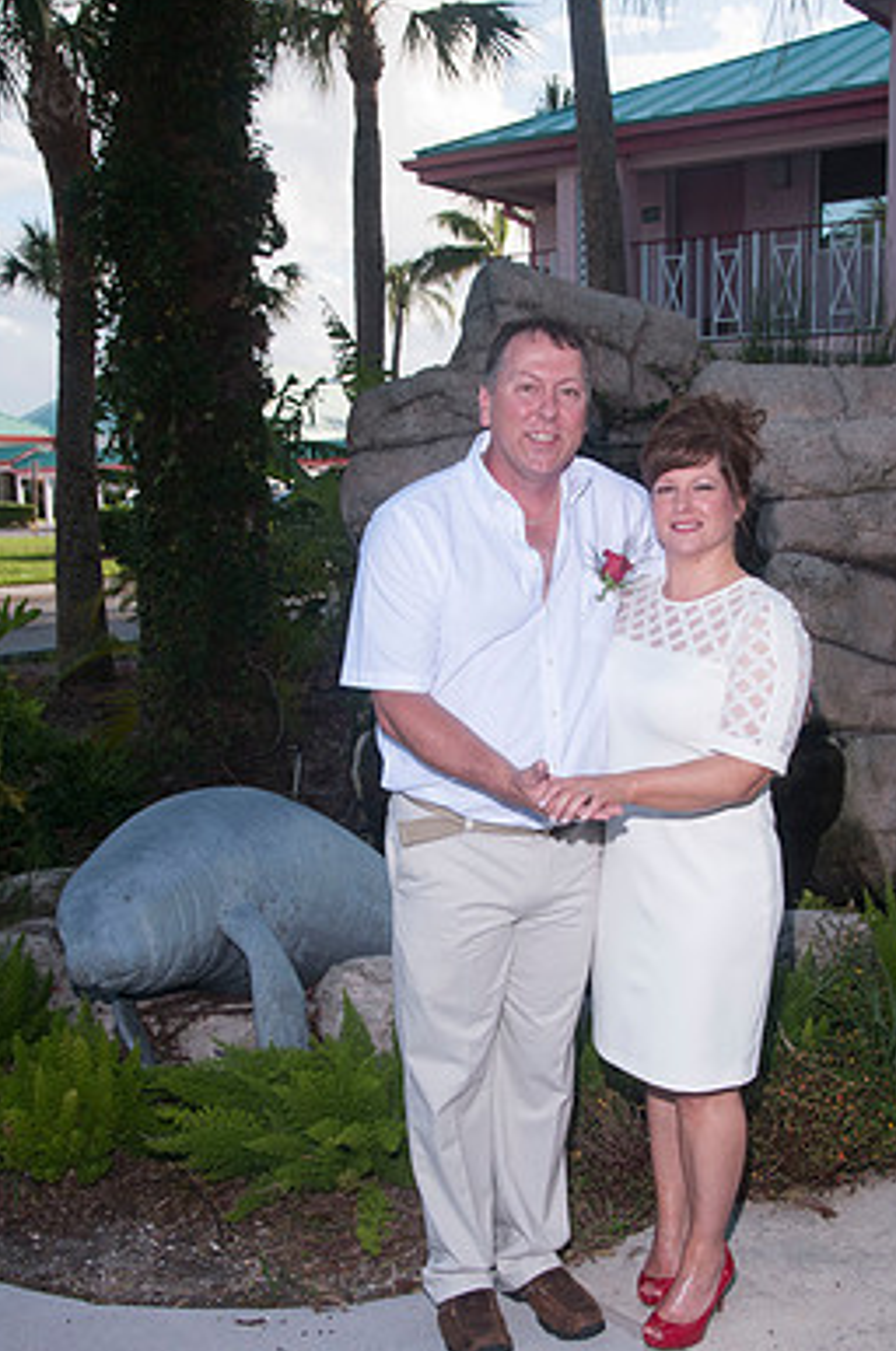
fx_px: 1574
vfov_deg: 46.4
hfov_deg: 31.8
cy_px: 710
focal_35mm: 42
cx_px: 488
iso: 200
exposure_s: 1/200
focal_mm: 24
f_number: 8
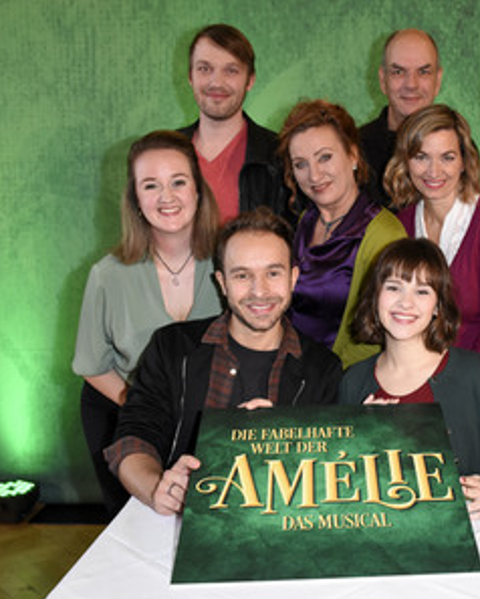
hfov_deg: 31.4
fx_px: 834
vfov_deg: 39.5
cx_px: 372
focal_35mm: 47
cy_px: 301
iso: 1600
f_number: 6.3
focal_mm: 22
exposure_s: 1/125
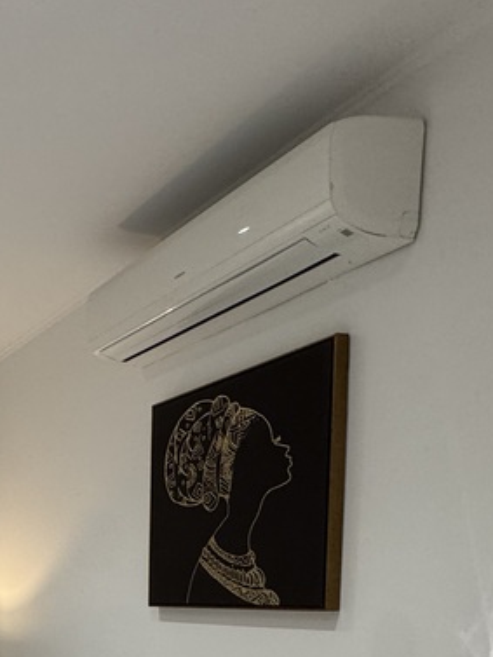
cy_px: 638
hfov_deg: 28.1
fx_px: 721
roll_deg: -0.4
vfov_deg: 43.0
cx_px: -209
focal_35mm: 38
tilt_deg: -4.0
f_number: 2.2
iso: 200
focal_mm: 2.22
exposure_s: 1/50
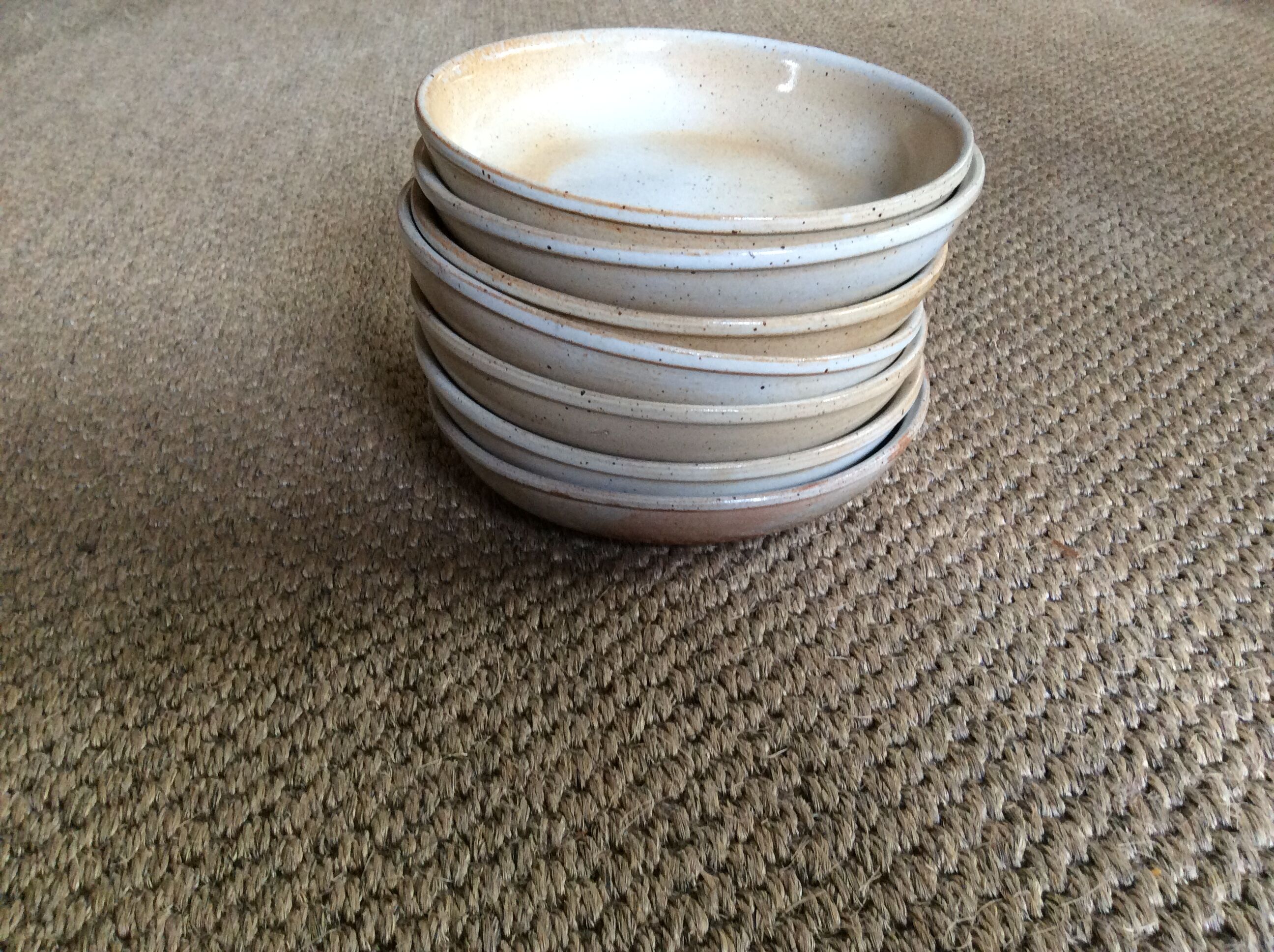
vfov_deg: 44.1
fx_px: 1176
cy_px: 476
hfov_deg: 56.9
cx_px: 637
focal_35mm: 32
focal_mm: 3.3
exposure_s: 1/25
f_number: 2.4
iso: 125
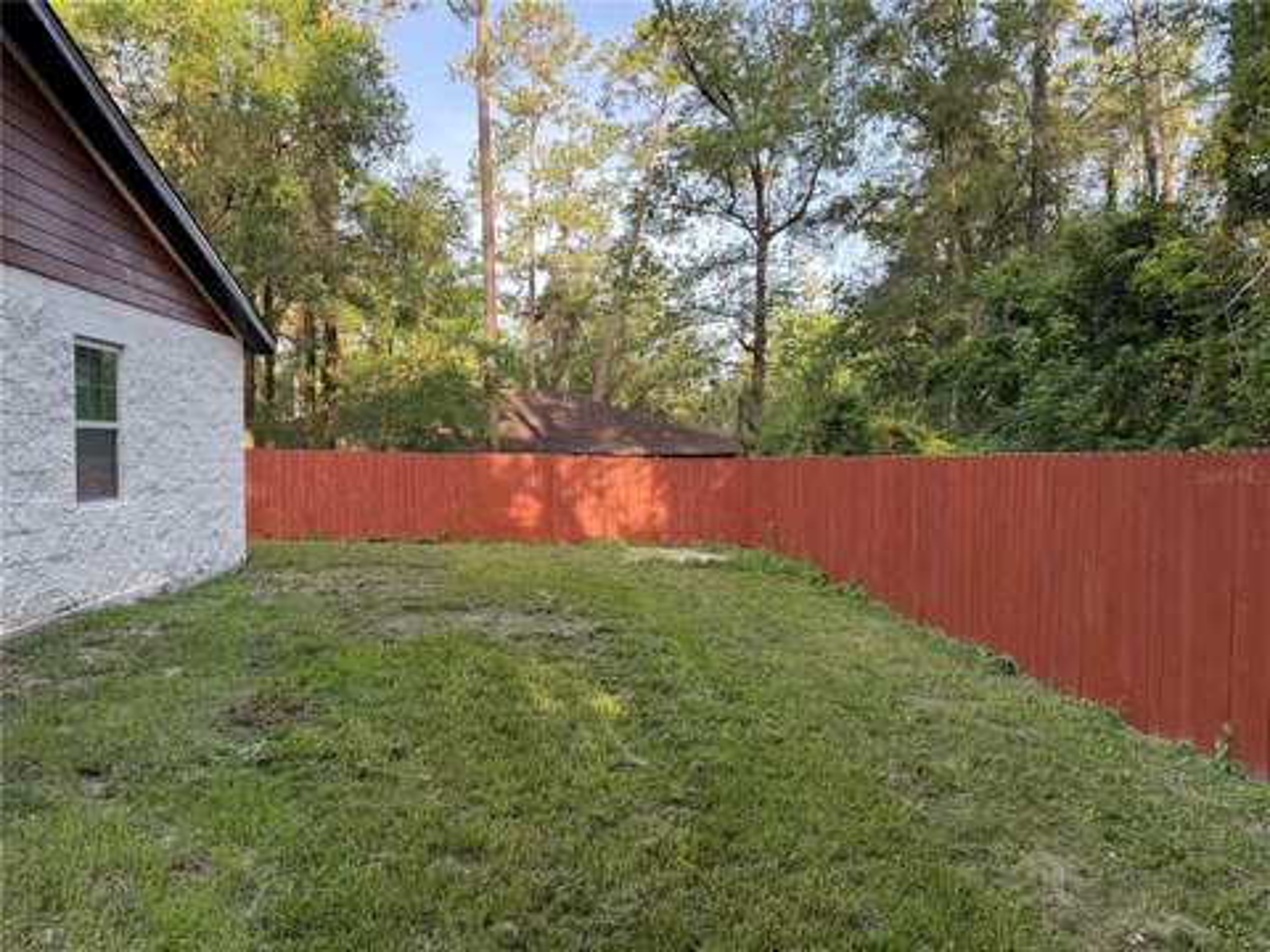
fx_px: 881
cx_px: 635
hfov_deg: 71.6
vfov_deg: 56.8
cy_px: 476
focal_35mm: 24
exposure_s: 1/385
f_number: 1.78
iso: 100
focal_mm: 6.76
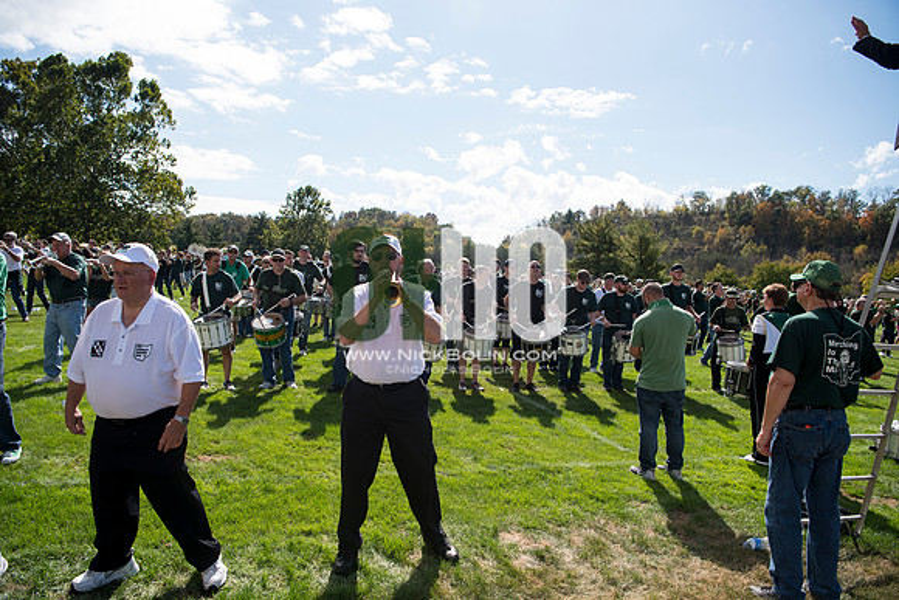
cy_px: 300
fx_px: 599
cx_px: 450
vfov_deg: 53.2
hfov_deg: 73.7
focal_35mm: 24
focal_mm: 24
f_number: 4.5
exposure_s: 1/1600
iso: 250
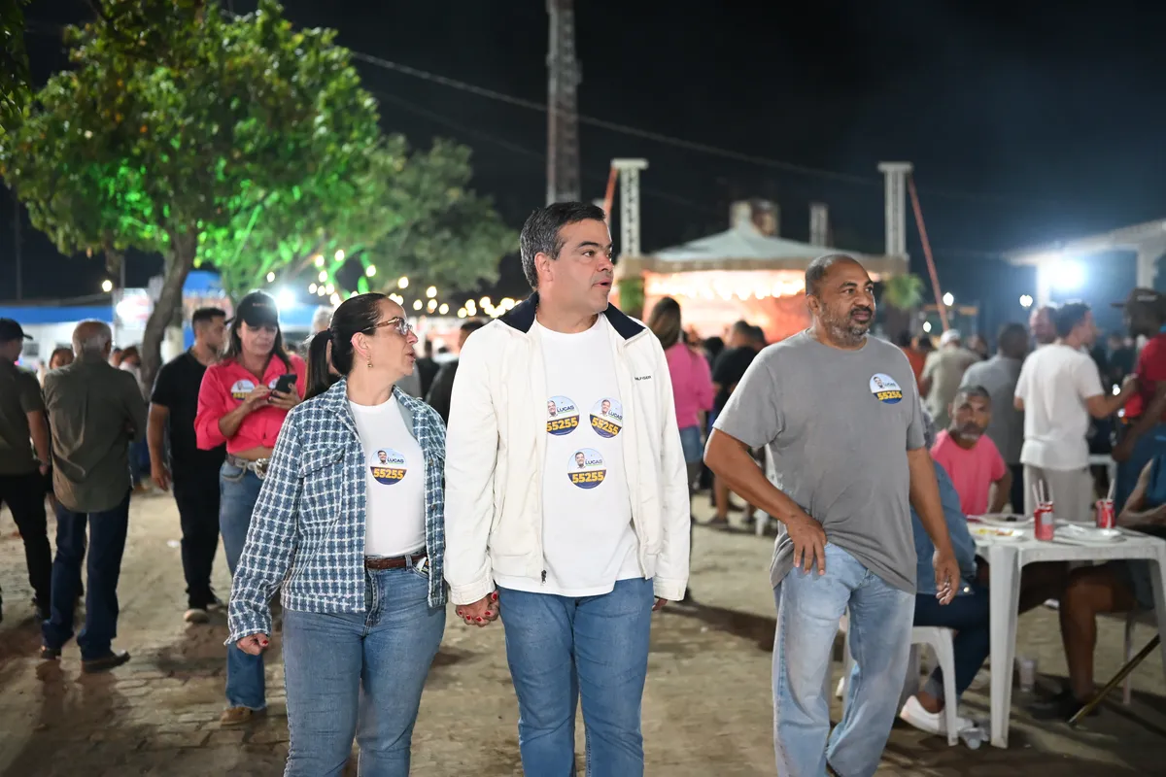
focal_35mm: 35
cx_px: 583
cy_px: 388
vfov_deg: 37.9
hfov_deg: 54.4
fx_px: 1134
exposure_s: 1/200
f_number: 1.4
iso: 4000
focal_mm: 35
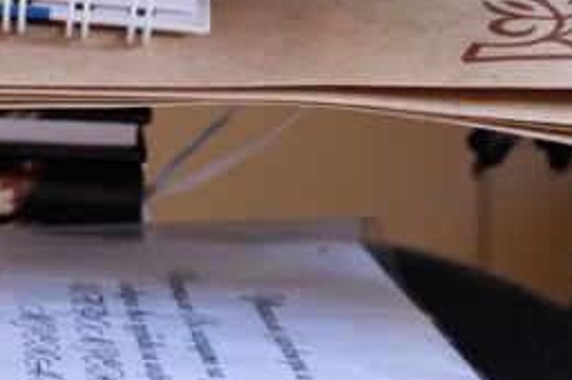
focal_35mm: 128
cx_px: -156
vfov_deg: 10.5
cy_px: -69
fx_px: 2031
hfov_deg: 15.3
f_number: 4.7
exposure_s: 1/45
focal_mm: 31
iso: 3200
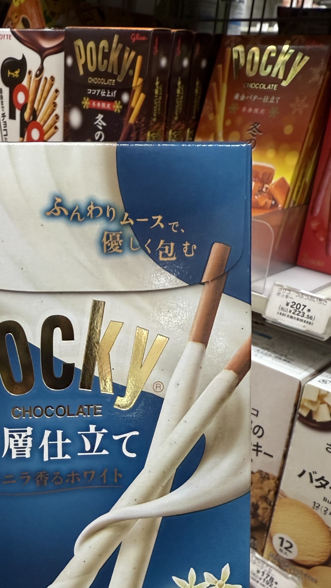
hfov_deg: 30.6
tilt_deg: -24.9
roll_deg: -3.4
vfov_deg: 51.5
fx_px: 593
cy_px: 407
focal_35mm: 38
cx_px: 74
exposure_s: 1/100
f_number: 2.2
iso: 250
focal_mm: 2.22
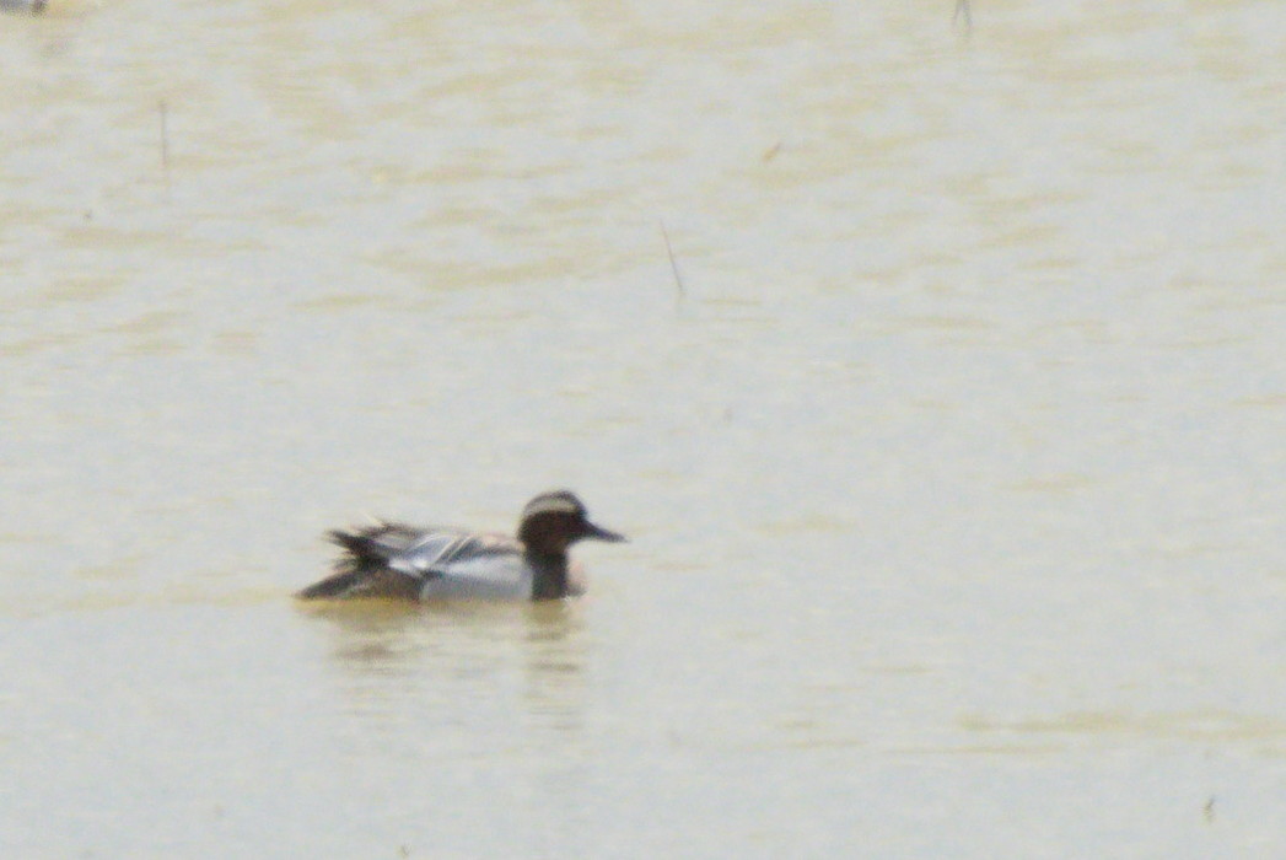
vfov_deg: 2.3
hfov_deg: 3.4
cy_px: 430
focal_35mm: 600
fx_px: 21451
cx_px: 643
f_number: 7.1
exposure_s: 1/2000
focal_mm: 600
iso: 800
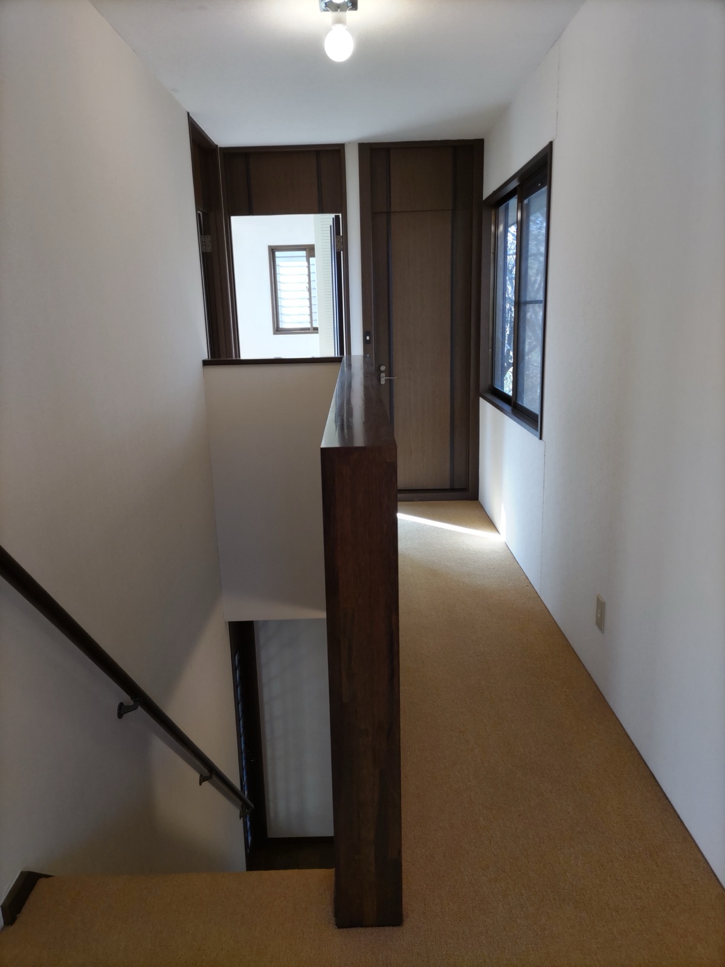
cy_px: 484
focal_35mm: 26
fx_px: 726
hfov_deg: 53.1
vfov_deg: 67.3
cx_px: 362
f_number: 1.79
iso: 352
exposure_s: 1/50
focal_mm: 4.8
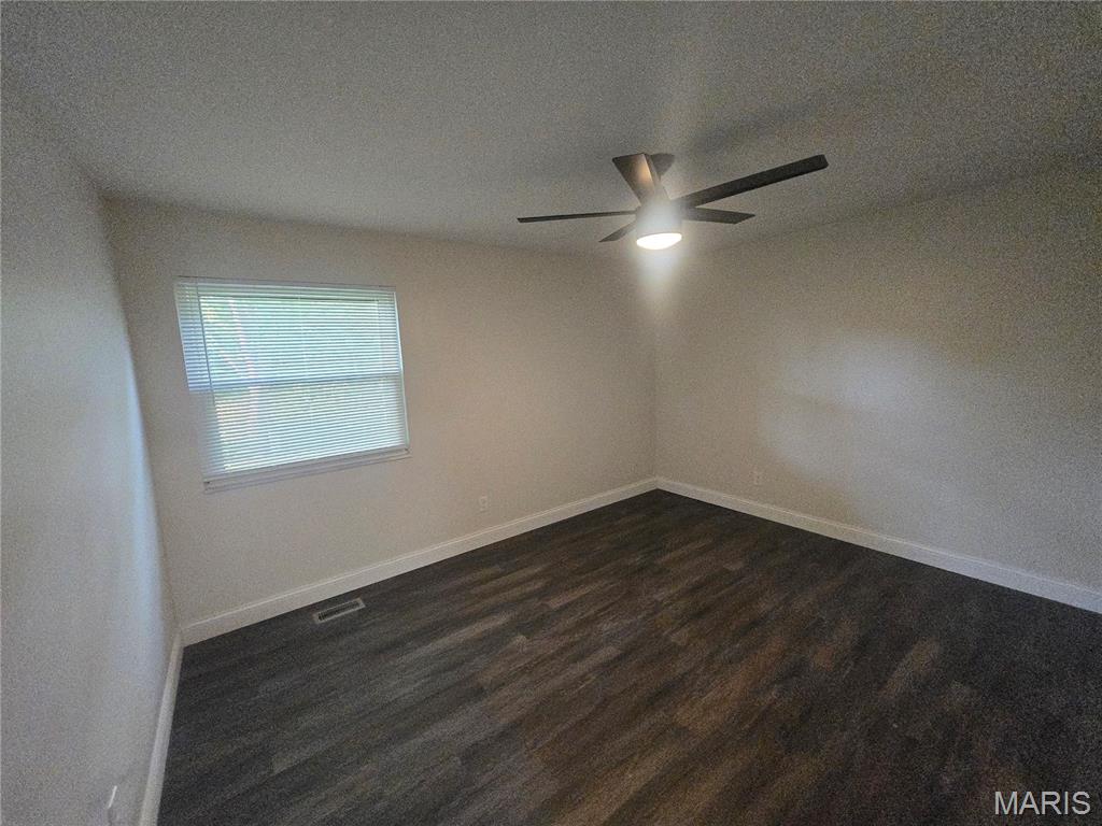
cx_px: 551
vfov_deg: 89.9
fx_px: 414
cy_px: 413
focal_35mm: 13
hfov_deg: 106.2
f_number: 2.2
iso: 800
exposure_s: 1/60
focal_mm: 1.7
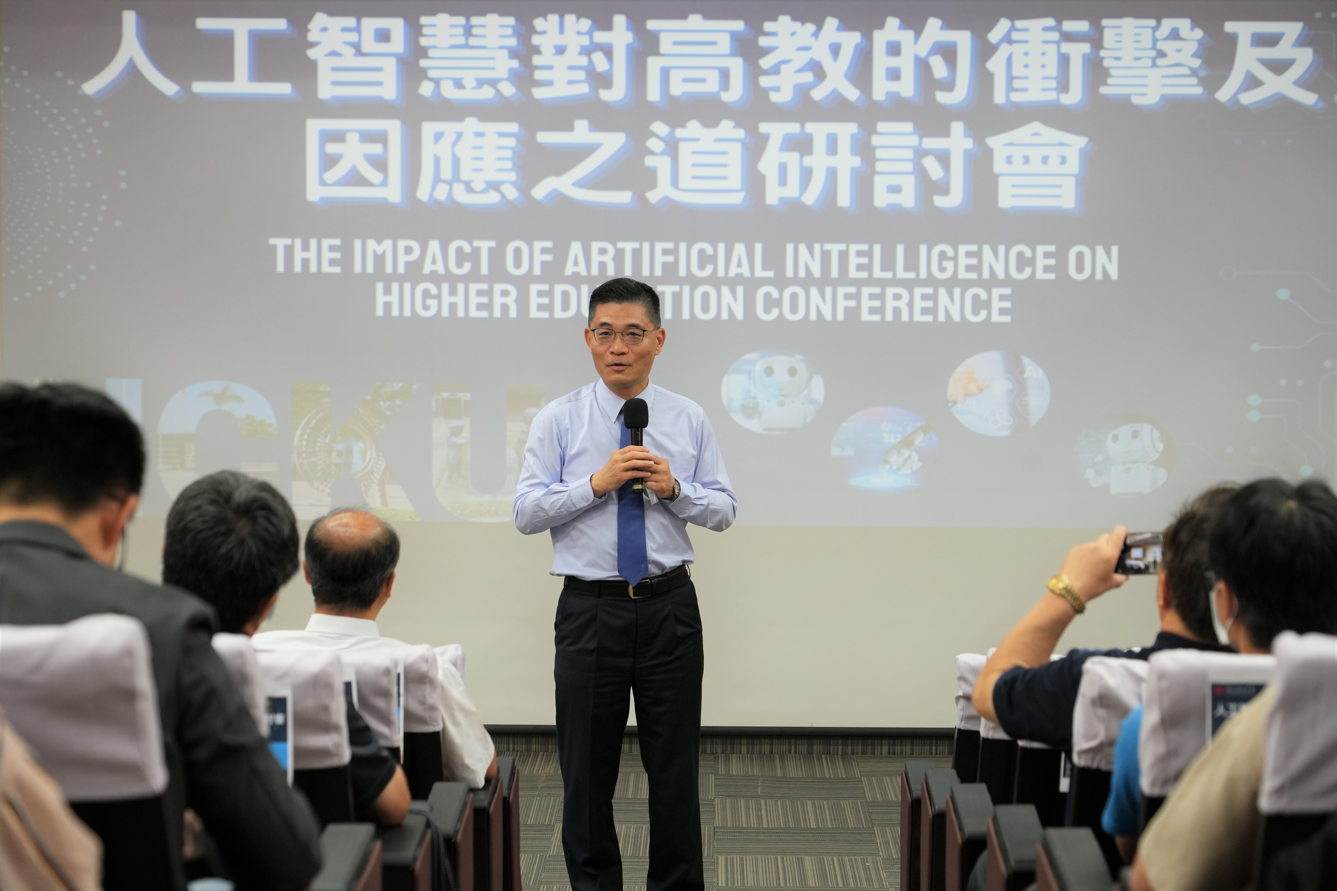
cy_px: 446
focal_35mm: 97
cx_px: 668
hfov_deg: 21.0
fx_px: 3602
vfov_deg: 14.1
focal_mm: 97
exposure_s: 1/125
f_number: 5.6
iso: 1600
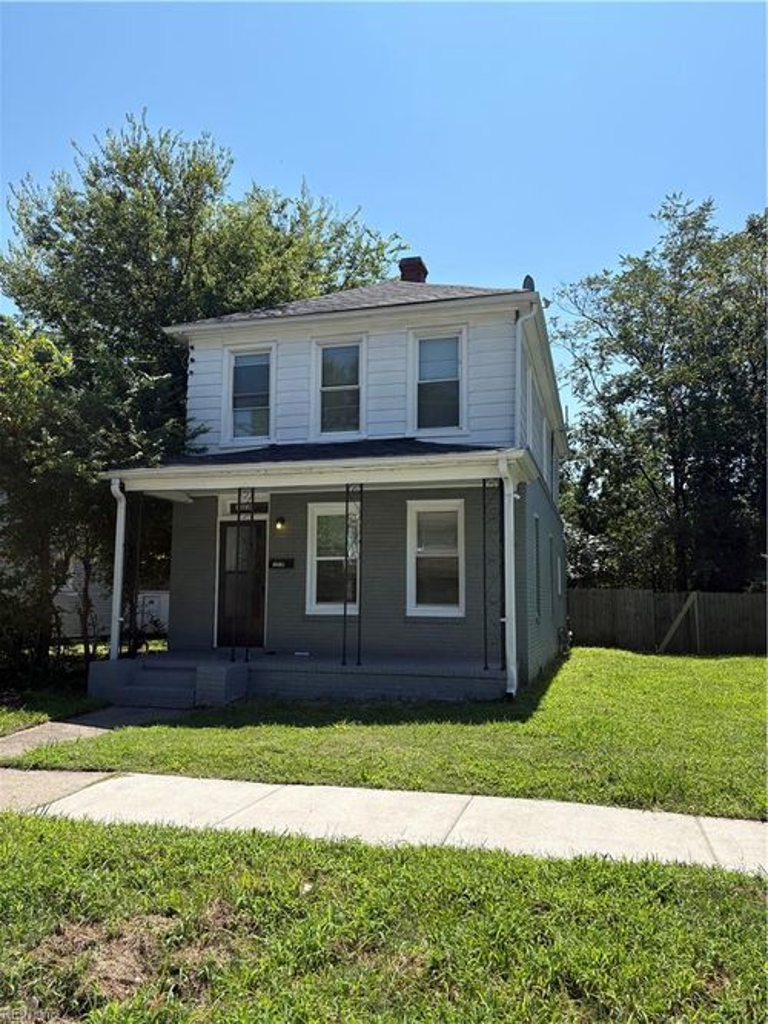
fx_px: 769
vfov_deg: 67.3
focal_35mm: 26
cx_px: 384
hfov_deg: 53.0
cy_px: 512
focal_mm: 5.96
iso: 50
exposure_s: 1/3279
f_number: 1.6
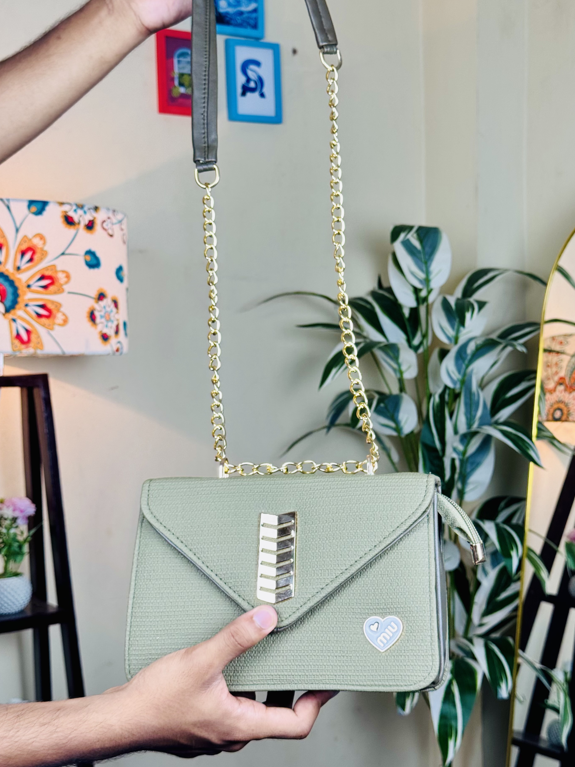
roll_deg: +1.1
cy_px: 370
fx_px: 1174
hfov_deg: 27.5
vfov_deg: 36.2
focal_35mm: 53
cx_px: 312
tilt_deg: -2.4
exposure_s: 1/121
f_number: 1.78
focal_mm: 6.76
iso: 50
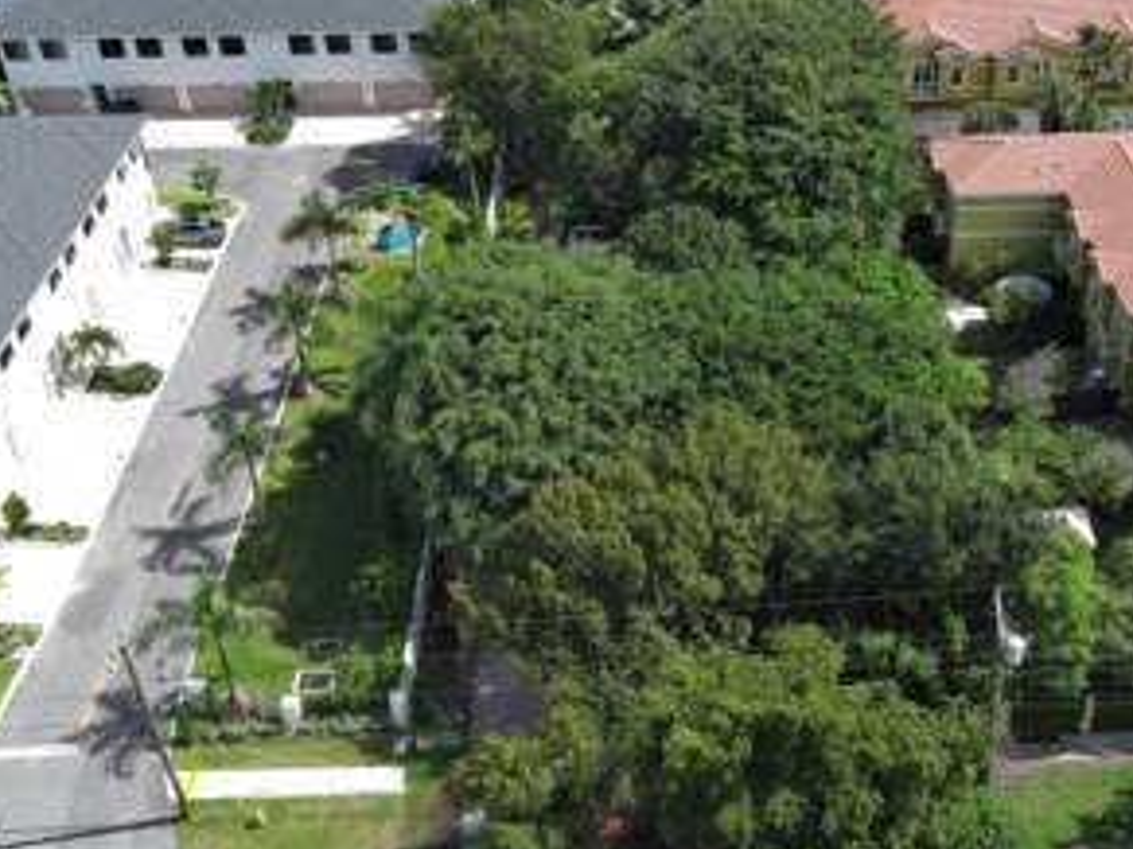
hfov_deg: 40.9
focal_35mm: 46
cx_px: 728
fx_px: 1505
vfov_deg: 31.5
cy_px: 424
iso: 100
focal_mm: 10.57
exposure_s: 1/975
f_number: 2.8
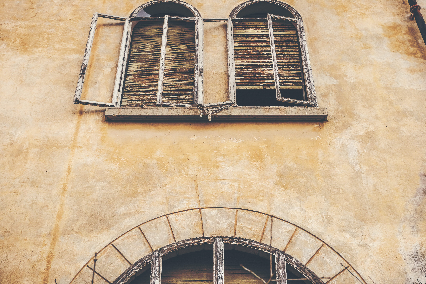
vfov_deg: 31.2
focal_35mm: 43
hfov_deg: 45.4
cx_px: 217
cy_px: 137
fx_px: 509
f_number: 4.5
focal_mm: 27
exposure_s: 1/125
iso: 200
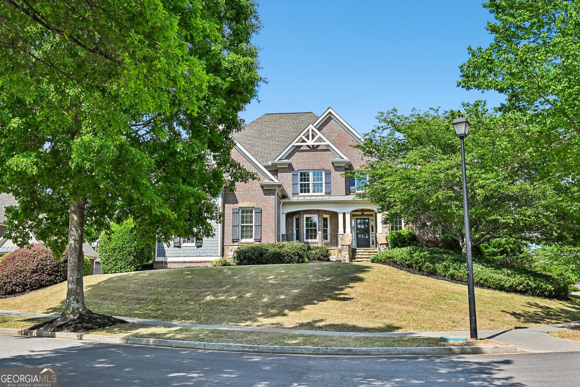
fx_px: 564
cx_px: 290
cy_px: 194
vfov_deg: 37.8
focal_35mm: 35
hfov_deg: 54.4
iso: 100
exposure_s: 1/250
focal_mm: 23.5
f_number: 8
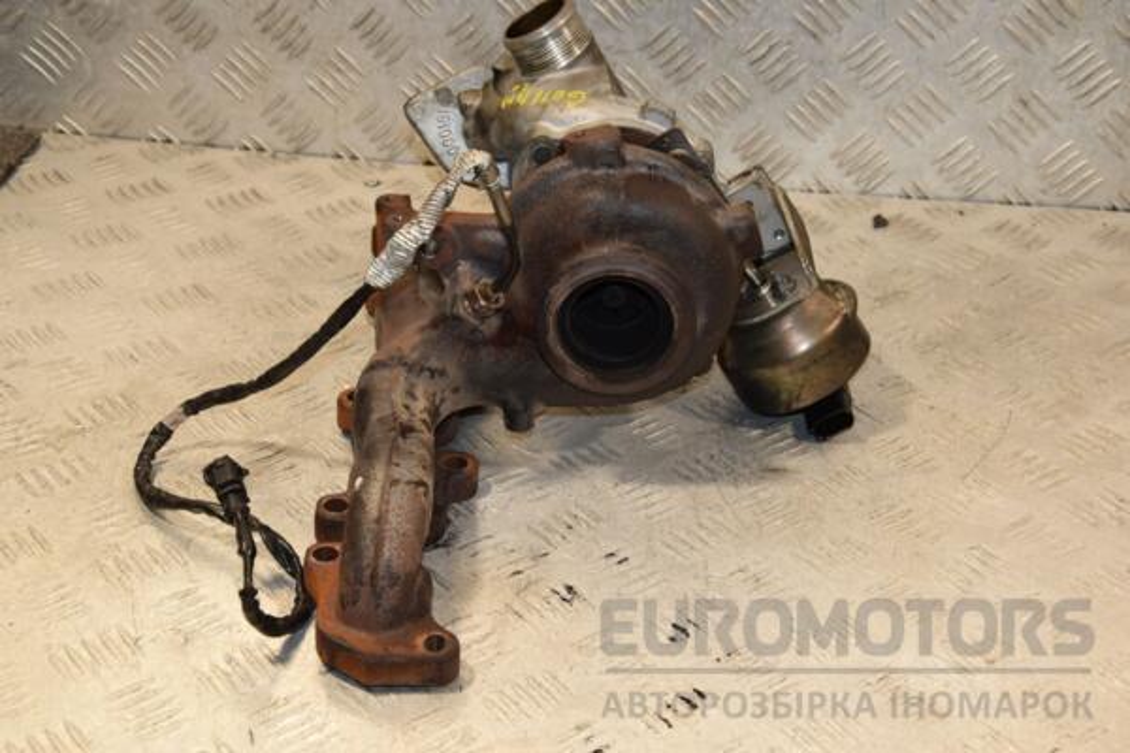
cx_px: 565
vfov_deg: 21.6
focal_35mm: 63
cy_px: 376
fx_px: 1977
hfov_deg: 31.9
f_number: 7.1
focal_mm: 42
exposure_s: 1/200
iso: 800
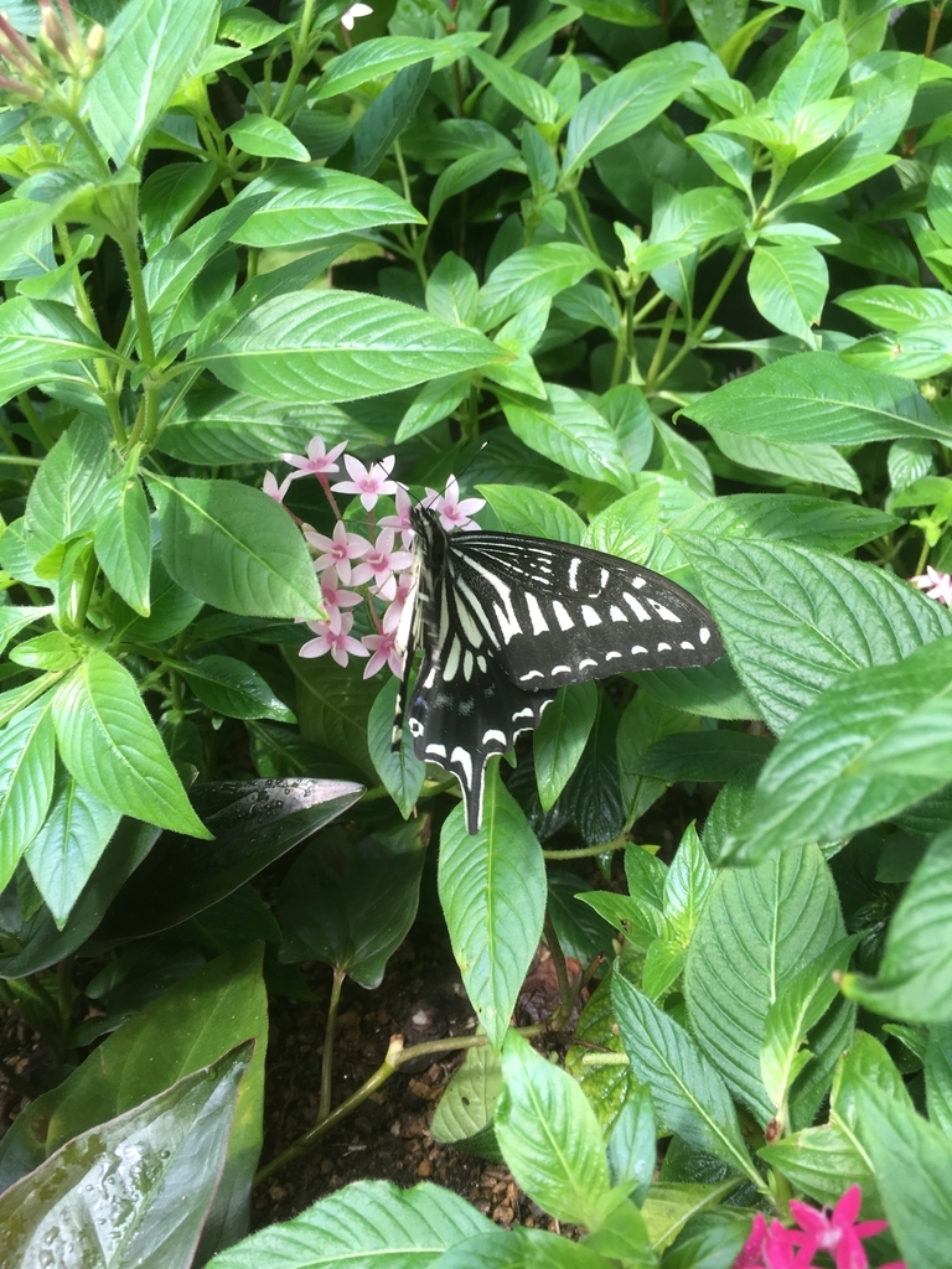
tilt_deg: -22.3
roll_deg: -6.1
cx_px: 476
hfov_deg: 48.2
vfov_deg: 61.7
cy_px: 634
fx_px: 1063
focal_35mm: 29
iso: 32
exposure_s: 1/120
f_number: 2.2
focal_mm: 4.15
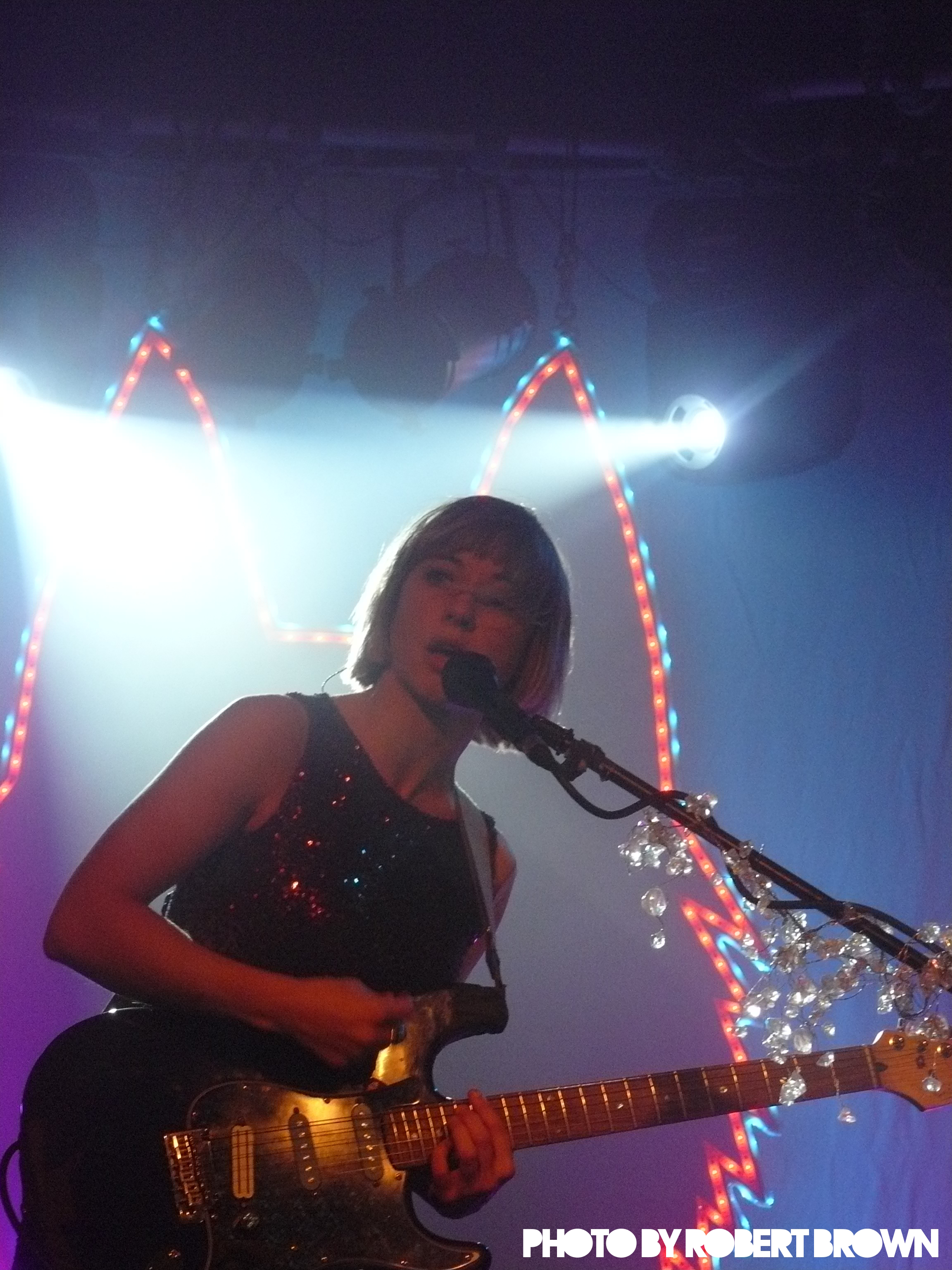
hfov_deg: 15.6
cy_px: 635
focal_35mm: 95
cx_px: 476
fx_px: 3484
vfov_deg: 20.7
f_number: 3.2
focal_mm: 15.8
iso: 320
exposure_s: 1/60
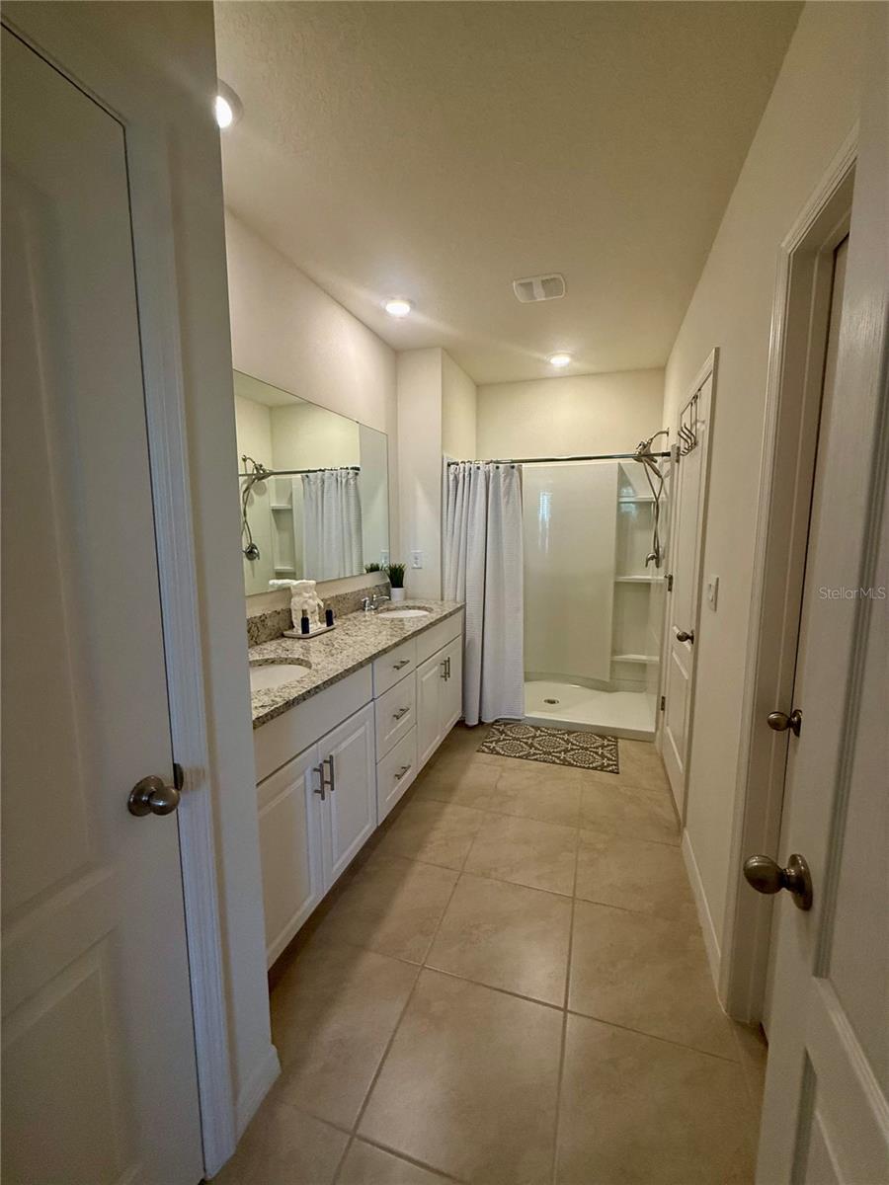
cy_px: 592
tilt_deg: -6.5
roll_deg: -0.1
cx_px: 444
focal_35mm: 14
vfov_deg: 102.1
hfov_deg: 85.7
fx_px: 479
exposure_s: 1/120
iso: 200
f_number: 2.2
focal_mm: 2.22
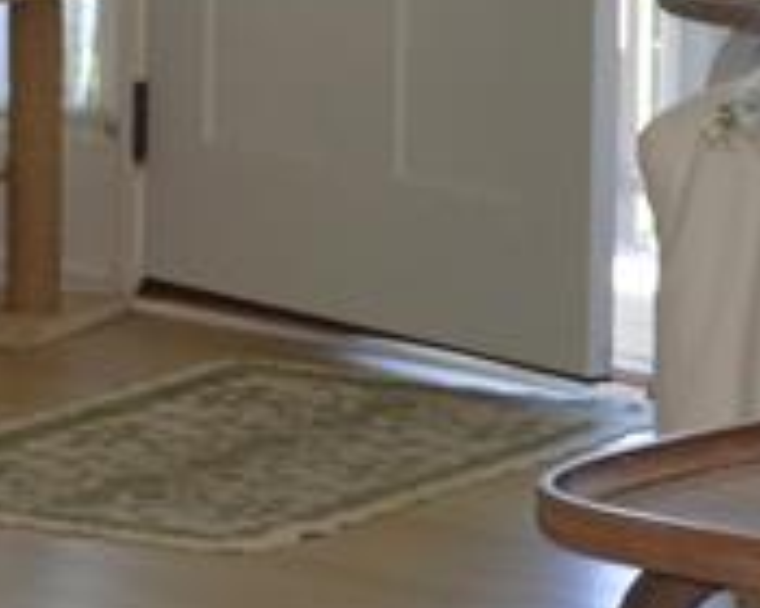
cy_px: -317
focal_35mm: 280
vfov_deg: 5.5
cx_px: -243
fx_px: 6298
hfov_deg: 6.8
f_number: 5
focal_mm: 34
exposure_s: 1/100
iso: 400
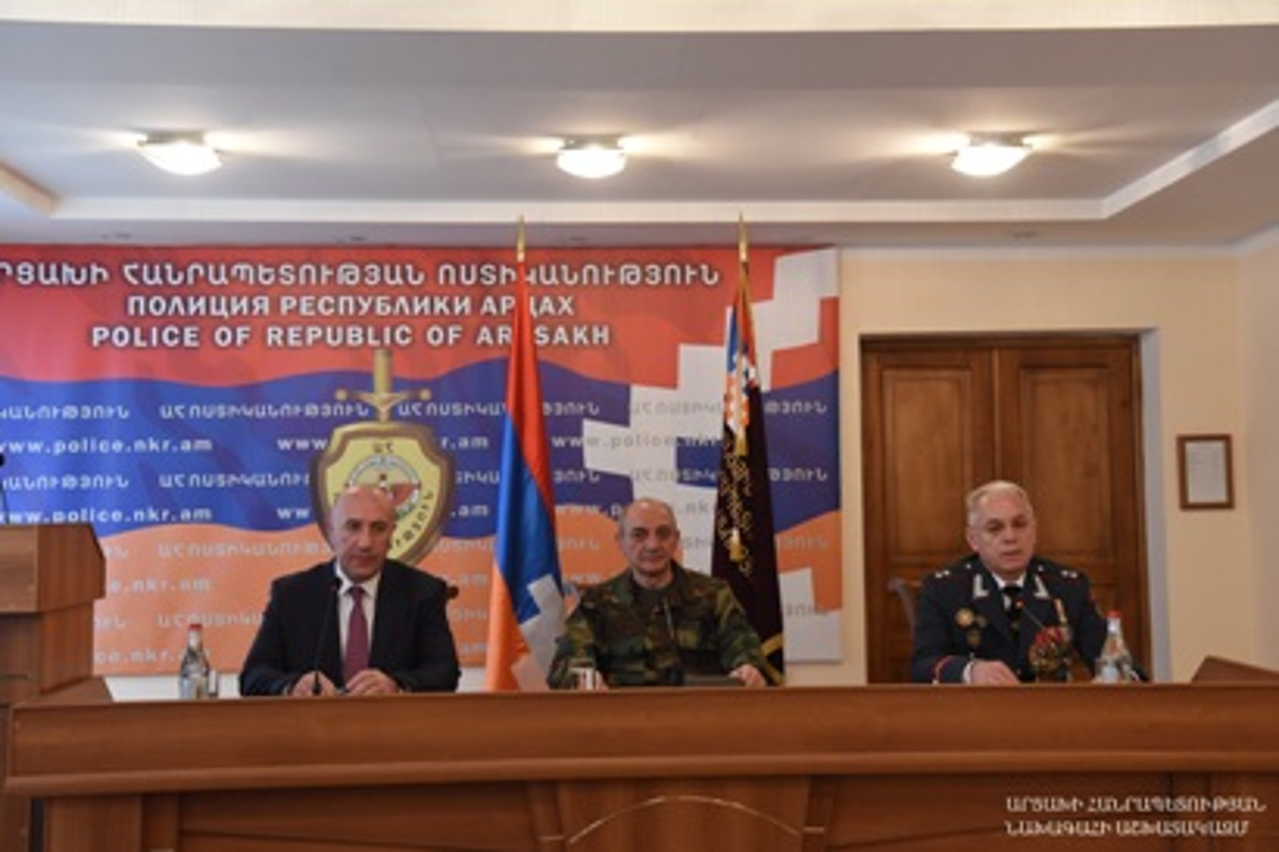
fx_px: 1705
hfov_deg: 41.1
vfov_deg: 28.1
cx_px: 640
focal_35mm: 48
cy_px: 426
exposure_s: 1/100
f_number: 5.6
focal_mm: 48
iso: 4000
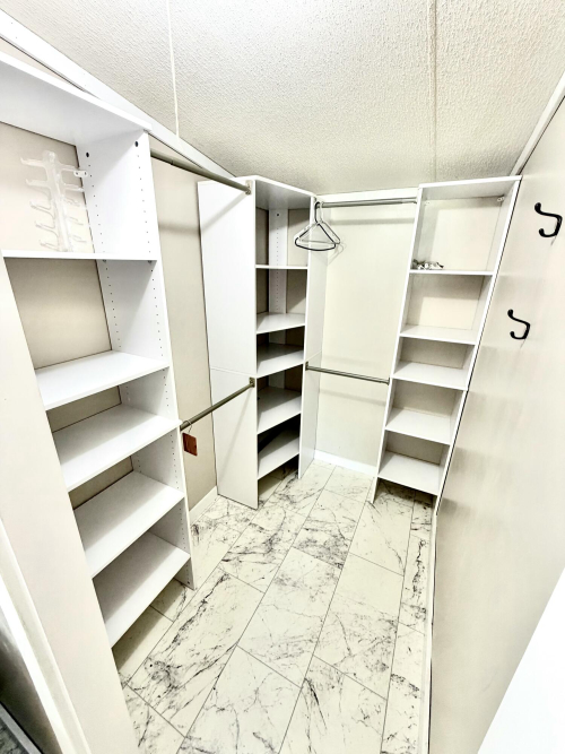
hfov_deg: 85.7
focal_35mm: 14
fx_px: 305
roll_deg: -1.2
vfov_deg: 102.1
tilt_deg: -20.3
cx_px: 282
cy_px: 377
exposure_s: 1/60
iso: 250
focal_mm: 2.22
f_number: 2.2
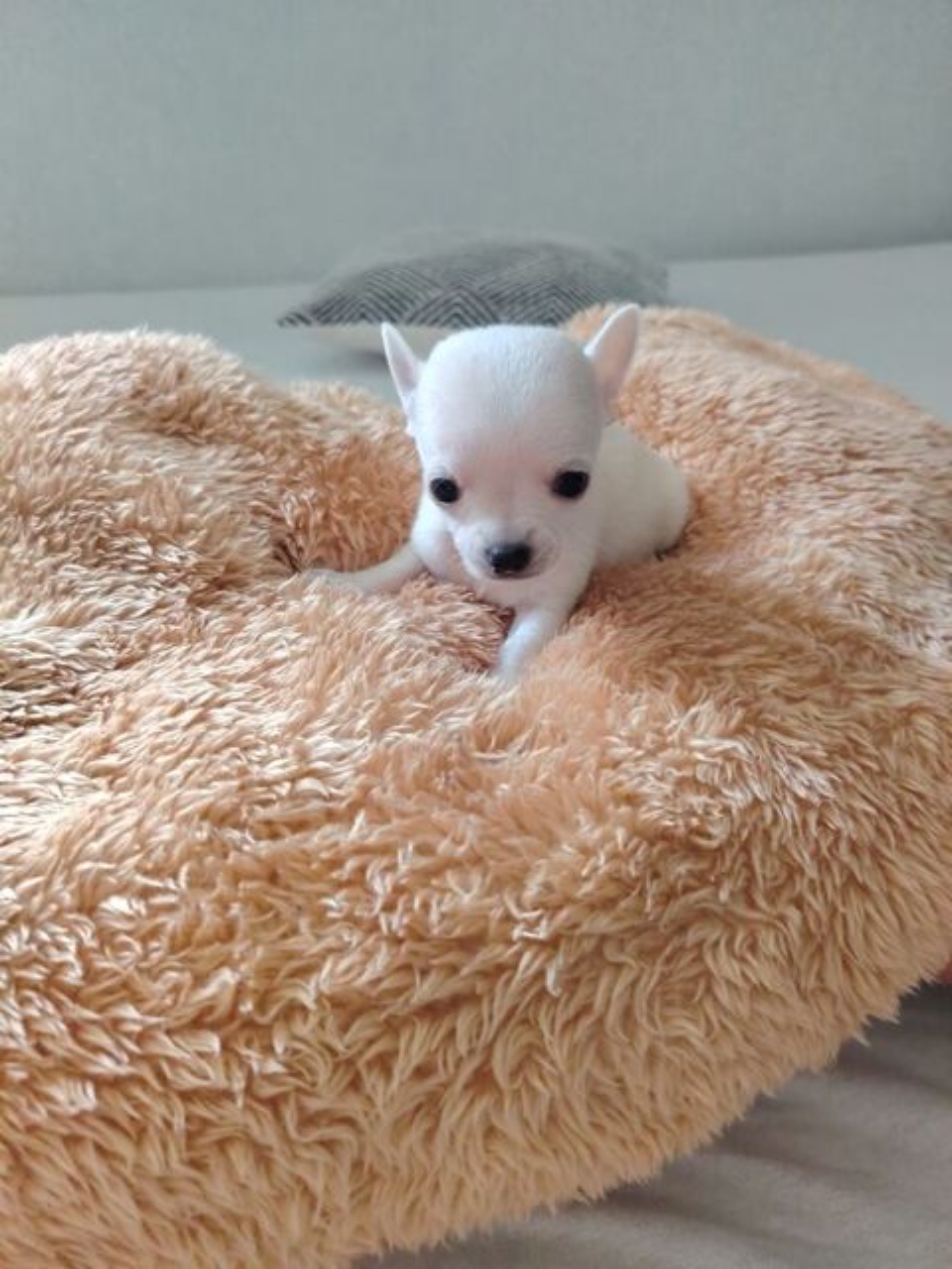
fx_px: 880
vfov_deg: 71.6
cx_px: 476
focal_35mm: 24
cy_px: 634
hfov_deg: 56.8
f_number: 1.75
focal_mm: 5.25
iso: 4541
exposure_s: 1/400
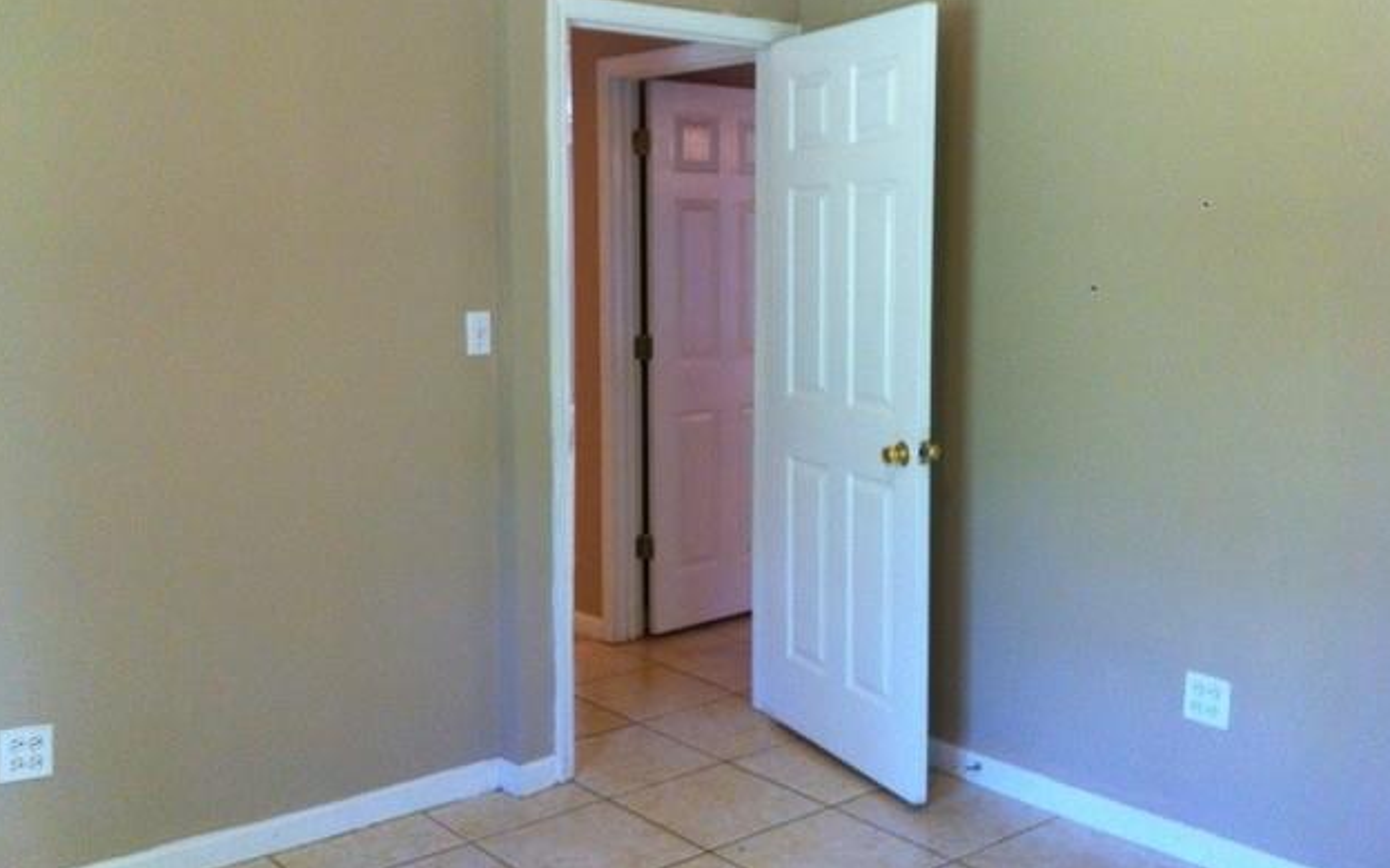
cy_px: 372
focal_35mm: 38
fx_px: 1440
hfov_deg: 51.5
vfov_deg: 33.5
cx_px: 699
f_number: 2.8
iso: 200
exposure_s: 1/17
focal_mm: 3.85
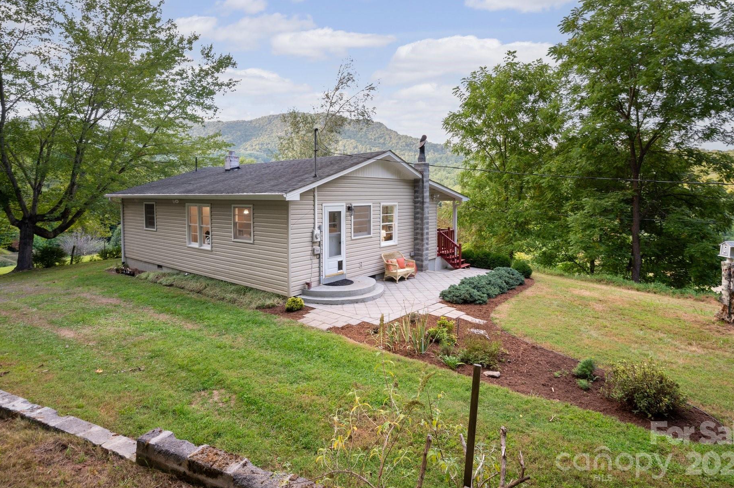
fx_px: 378
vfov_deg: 65.6
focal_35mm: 19
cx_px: 371
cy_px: 222
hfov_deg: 88.3
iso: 320
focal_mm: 16.5
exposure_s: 1/20
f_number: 8
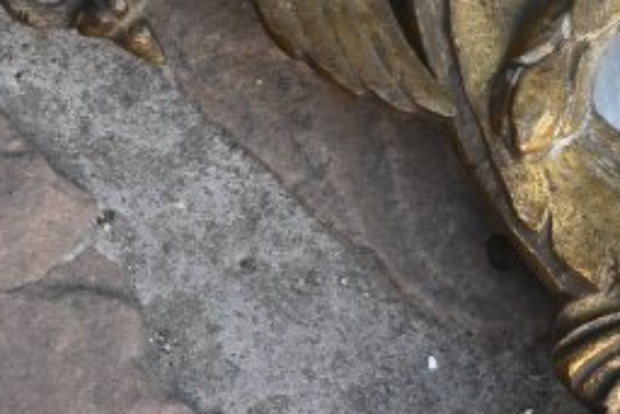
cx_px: 668
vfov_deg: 2.2
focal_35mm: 625
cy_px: 404
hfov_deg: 3.3
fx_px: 10775
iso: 400
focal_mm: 89
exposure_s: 1/250
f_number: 5.6
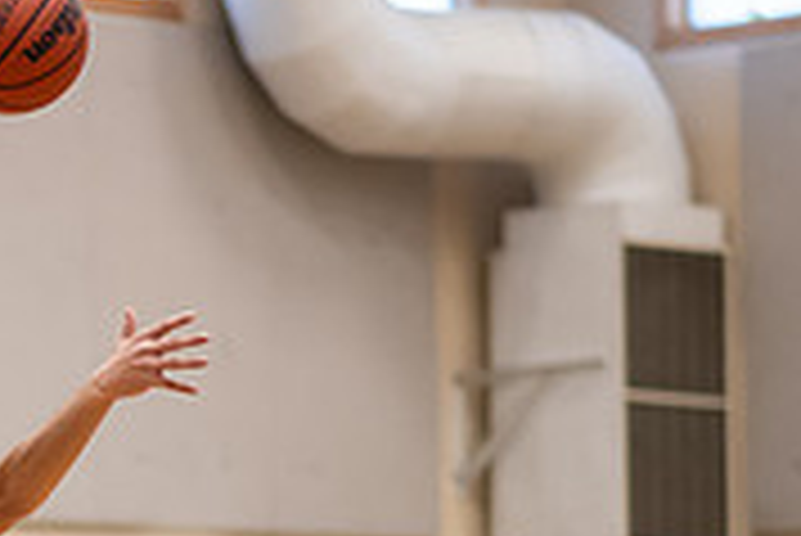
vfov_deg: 4.1
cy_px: 937
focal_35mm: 331
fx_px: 7371
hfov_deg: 6.2
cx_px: -252
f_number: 1.8
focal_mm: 85
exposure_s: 1/1000
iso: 2500
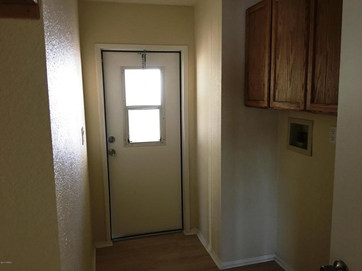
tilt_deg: -8.7
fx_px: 303
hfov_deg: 61.7
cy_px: 136
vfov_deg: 48.2
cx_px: 181
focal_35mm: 29
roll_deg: +0.7
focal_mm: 4.15
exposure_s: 1/15
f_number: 2.2
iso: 80
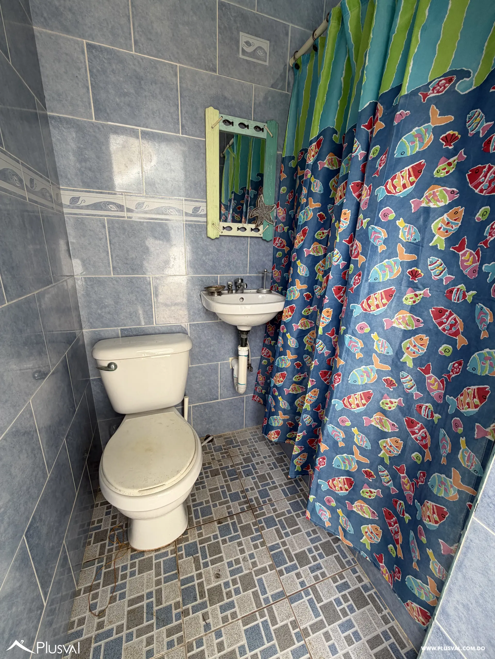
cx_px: 248
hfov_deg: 85.7
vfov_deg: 102.1
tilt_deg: -16.9
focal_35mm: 14
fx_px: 267
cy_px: 330
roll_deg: -2.4
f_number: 2.2
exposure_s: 1/168
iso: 64
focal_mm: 2.22
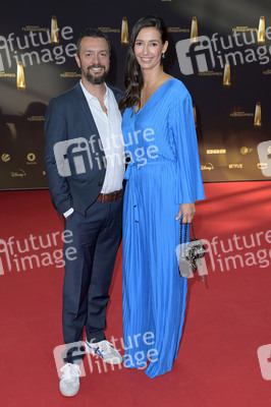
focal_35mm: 52
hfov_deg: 25.9
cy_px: 204
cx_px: 136
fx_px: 588
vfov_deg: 38.2
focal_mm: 52
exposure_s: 1/250
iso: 800
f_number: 6.3
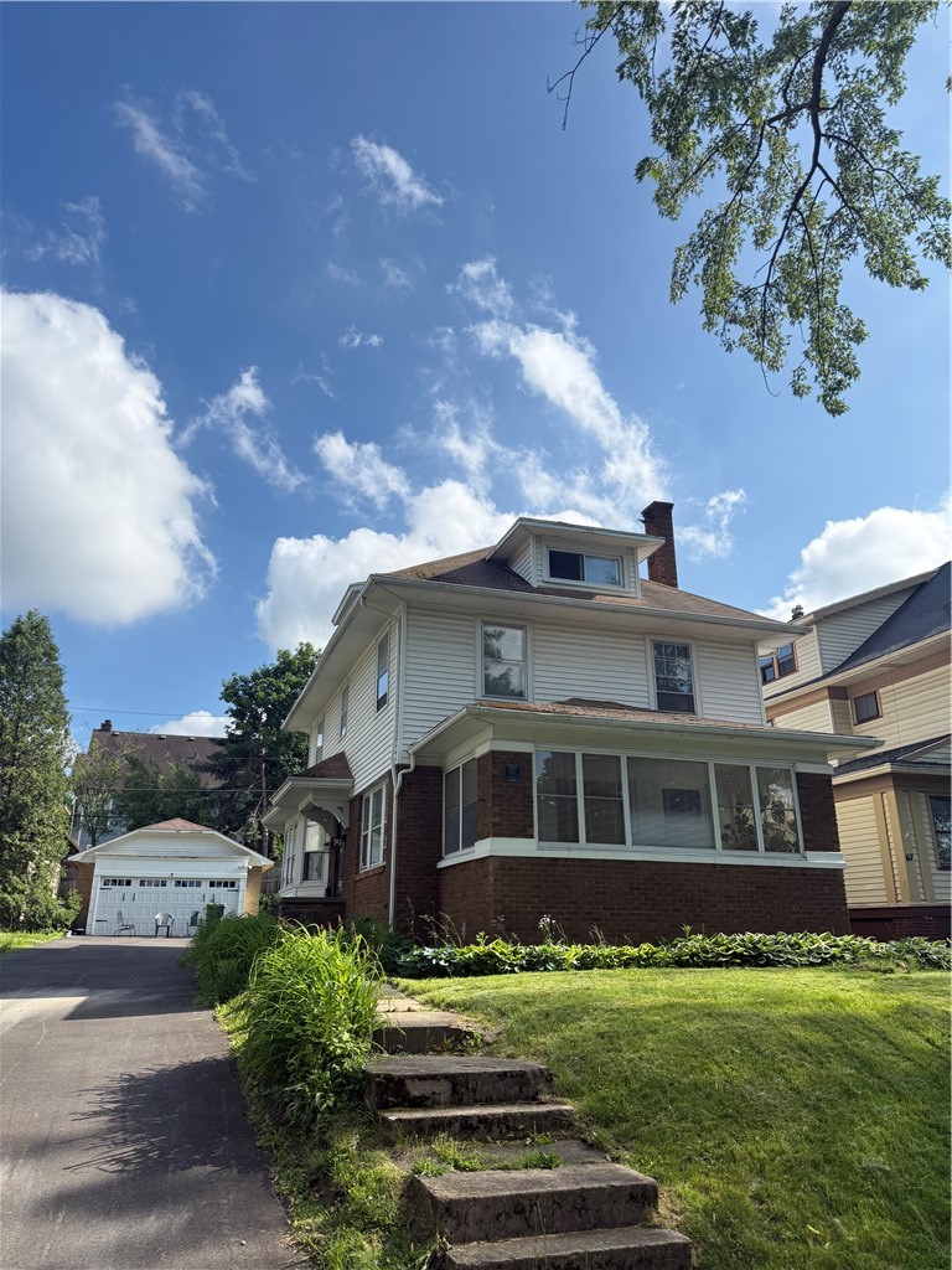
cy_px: 635
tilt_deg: +18.9
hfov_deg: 56.8
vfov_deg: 71.6
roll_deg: -0.2
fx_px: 880
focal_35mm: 24
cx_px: 476
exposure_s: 1/3021
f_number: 1.78
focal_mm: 6.76
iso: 100
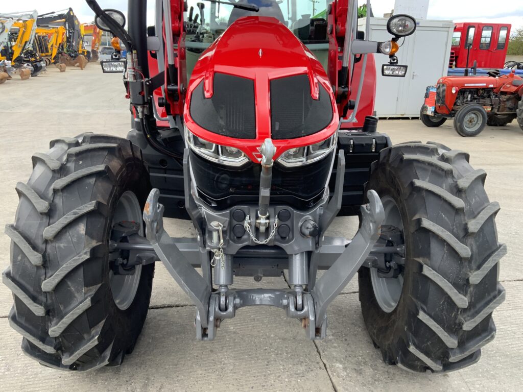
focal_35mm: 29
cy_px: 196
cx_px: 262
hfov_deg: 61.7
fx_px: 438
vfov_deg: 48.2
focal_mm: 3
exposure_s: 1/122
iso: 16
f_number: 1.8
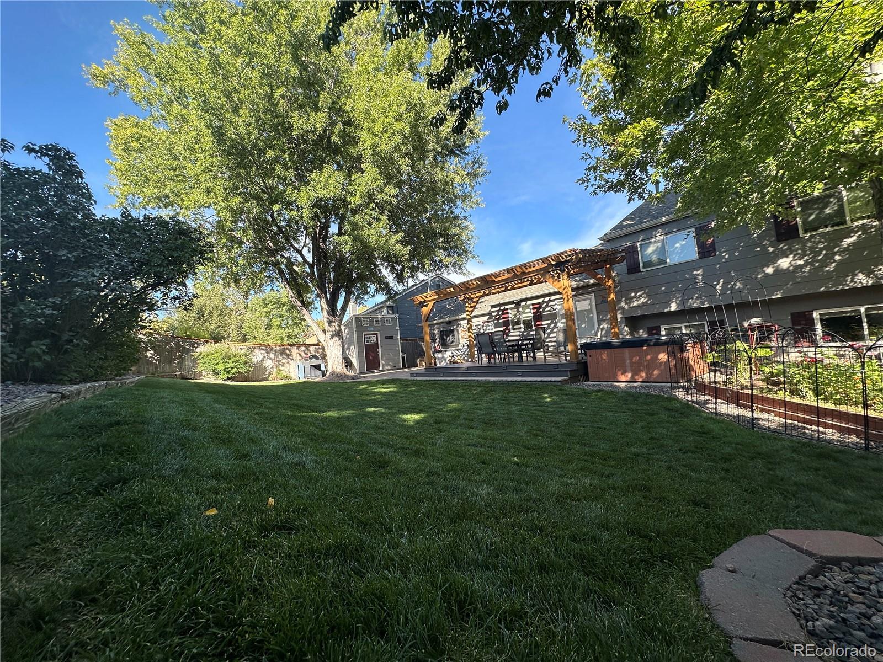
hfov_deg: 102.1
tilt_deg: +3.5
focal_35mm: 14
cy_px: 331
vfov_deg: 85.7
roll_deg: +5.3
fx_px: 357
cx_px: 442
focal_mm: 2.22
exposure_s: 1/427
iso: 40
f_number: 2.2
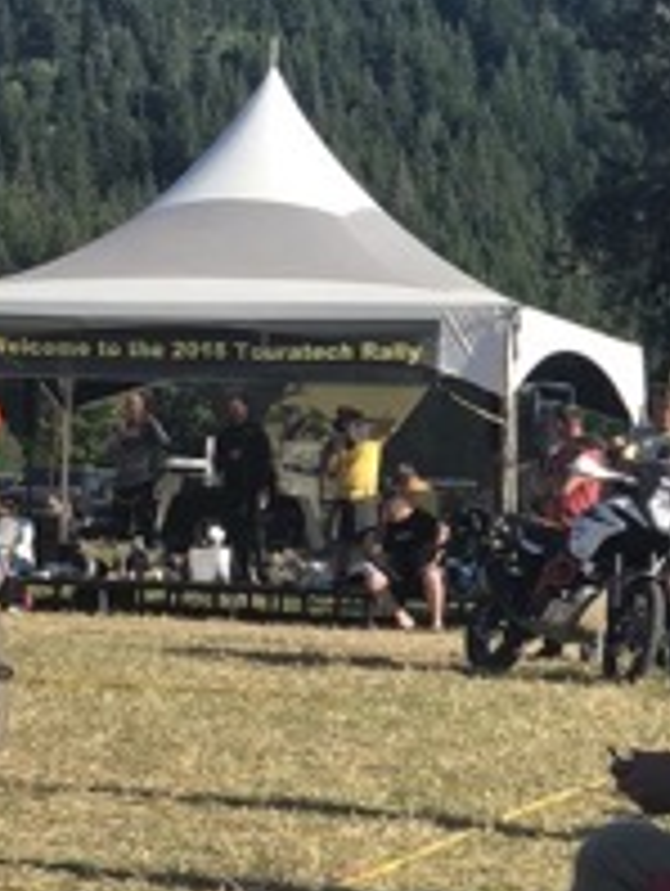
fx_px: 3785
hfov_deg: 9.9
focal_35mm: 147
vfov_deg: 13.4
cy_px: 441
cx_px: -175
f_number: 2.4
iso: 16
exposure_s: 1/558
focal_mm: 6
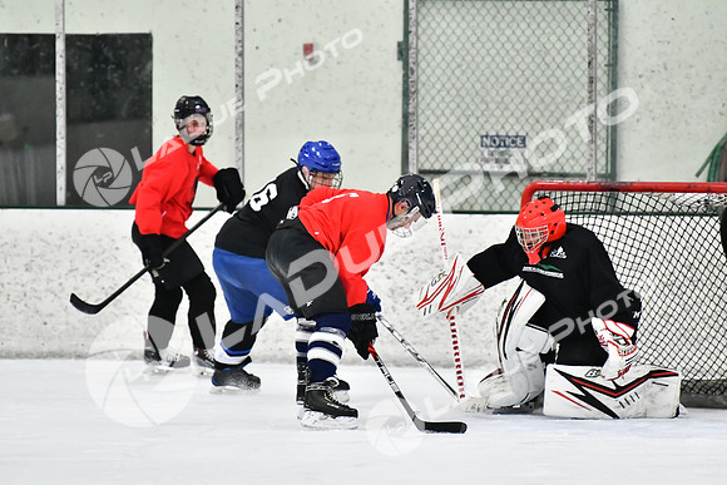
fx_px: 5756
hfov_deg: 7.2
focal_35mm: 285
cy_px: 242
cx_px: 364
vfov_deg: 4.8
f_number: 2.8
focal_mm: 190
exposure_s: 1/1600
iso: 6400
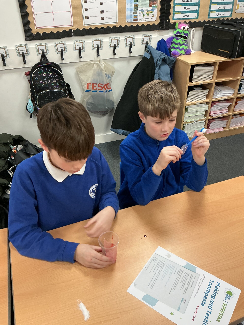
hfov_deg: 48.2
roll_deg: +1.6
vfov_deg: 61.7
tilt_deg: -34.9
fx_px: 273
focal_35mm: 29
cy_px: 162
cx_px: 122
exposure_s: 1/60
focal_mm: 3
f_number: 1.8
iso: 125
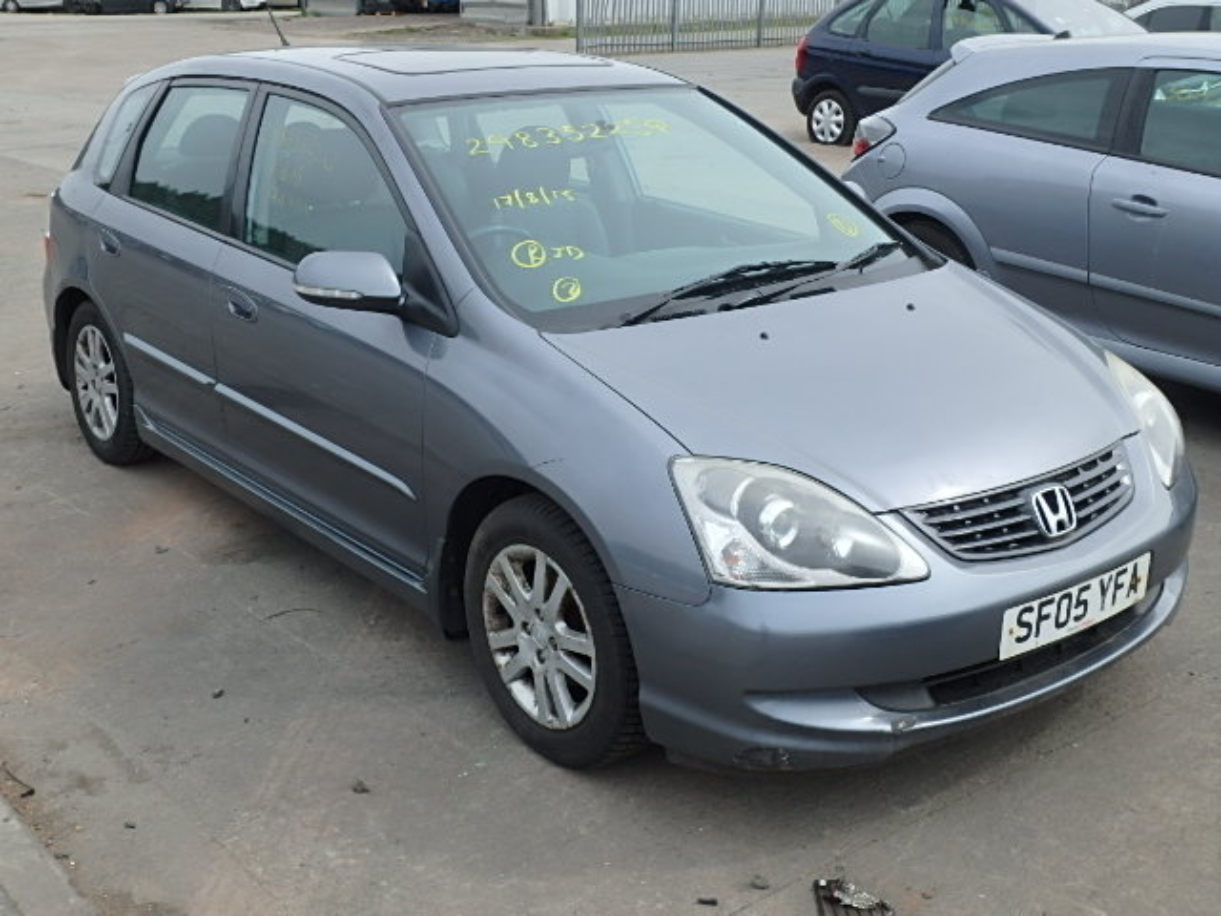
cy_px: 458
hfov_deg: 47.9
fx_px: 1376
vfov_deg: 36.8
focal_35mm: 39
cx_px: 610
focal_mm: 6.9
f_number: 5.1
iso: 125
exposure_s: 1/320
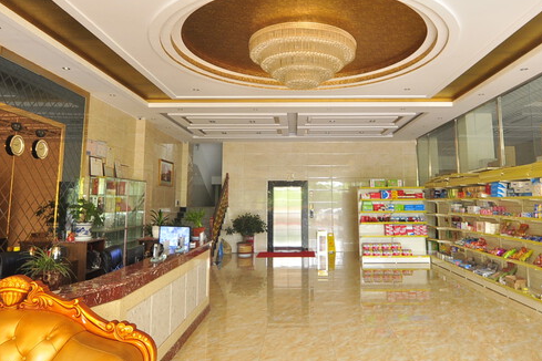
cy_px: 146
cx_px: 309
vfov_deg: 45.1
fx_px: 433
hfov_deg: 63.8
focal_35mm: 29
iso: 400
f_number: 2.8
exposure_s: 1/25
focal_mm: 13
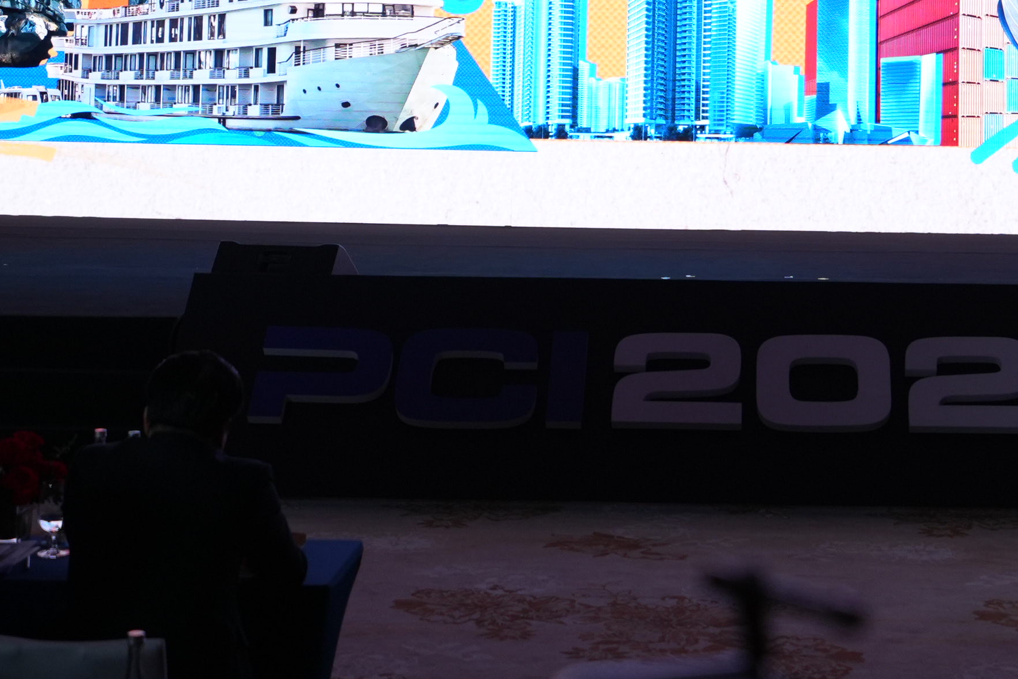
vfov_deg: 16.7
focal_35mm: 78
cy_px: -168
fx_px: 2206
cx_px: 773
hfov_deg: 25.6
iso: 640
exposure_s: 1/125
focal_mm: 30
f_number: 2.8
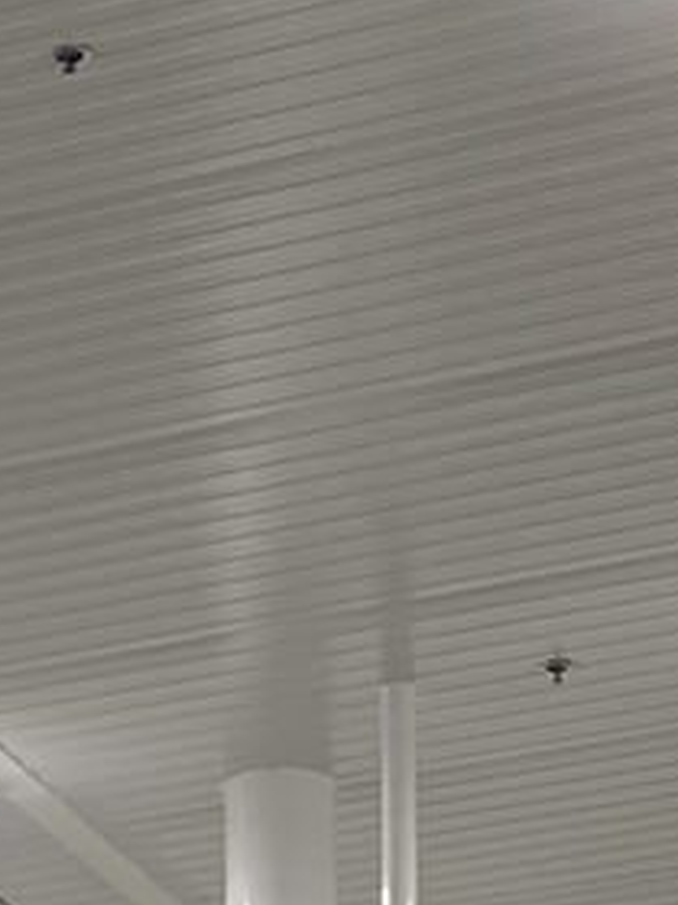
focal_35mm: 191
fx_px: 4992
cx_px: -208
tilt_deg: +6.2
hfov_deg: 7.7
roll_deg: -0.8
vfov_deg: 9.3
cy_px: 2105
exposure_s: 1/120
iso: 100
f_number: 1.8
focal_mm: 4.25
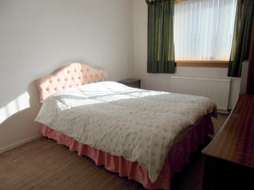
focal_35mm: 24
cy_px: 95
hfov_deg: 71.6
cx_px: 127
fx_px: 176
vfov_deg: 56.8
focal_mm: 4.2
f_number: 7.5
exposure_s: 1/125
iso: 80
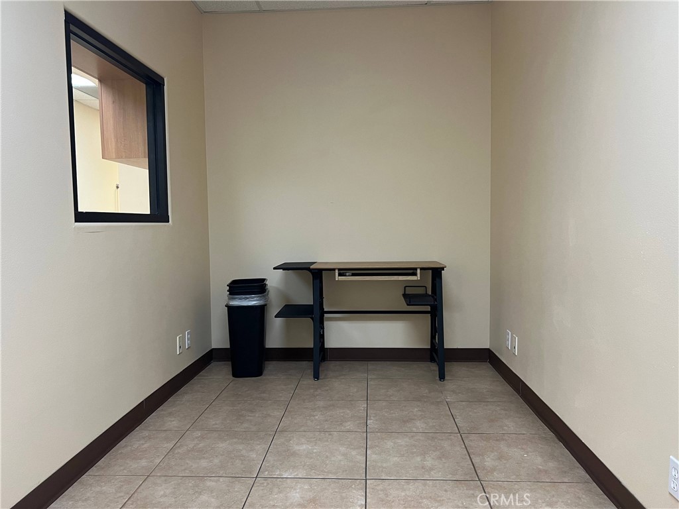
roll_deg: +1.1
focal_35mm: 26
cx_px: 340
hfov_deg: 67.3
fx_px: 510
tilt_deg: -3.7
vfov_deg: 53.1
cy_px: 254
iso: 125
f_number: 1.5
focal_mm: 5.7
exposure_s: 1/60
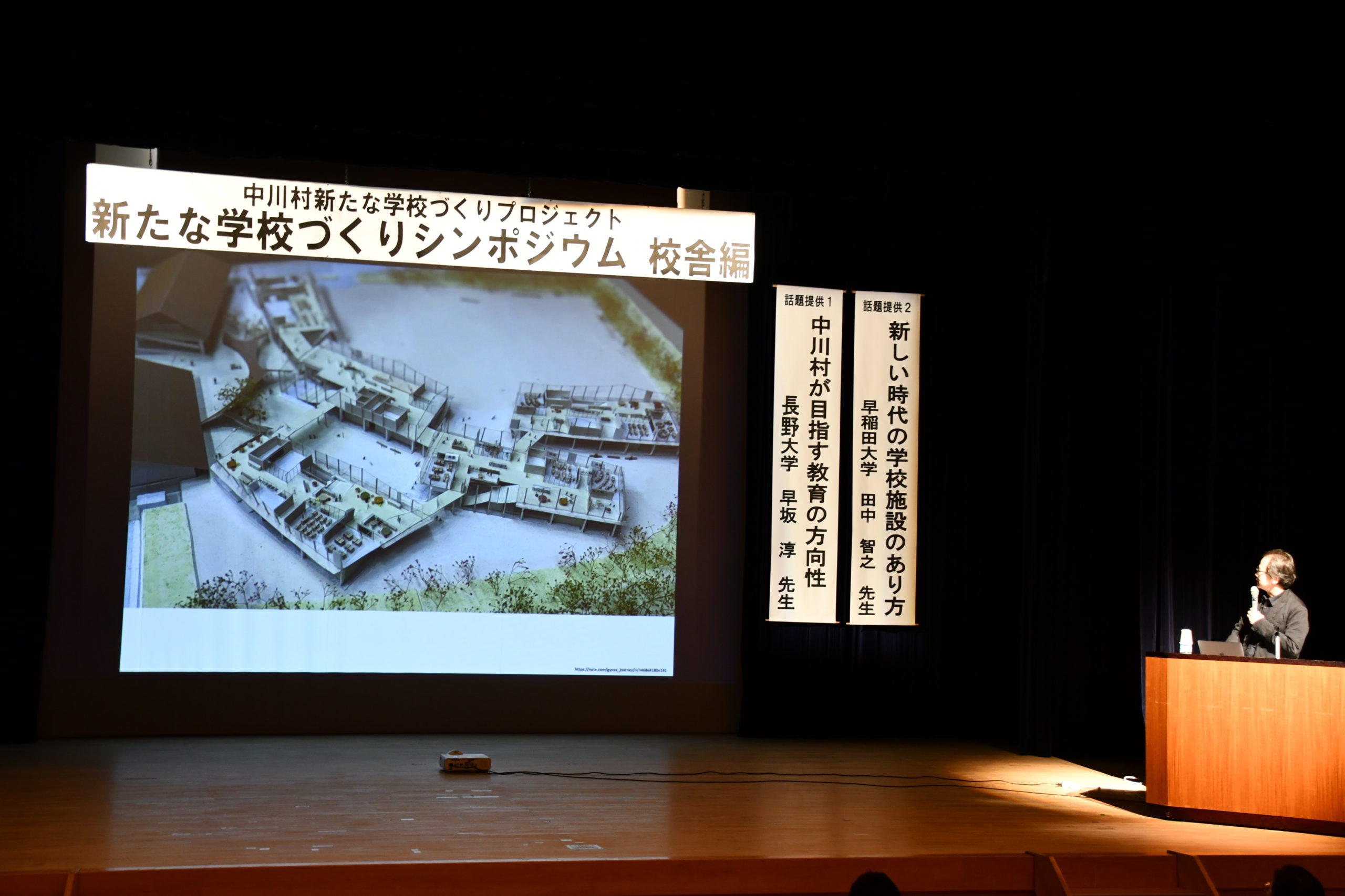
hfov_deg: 35.1
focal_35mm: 57
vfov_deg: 23.8
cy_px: 448
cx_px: 672
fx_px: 2130
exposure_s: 1/25
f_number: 4.2
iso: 1000
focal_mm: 38
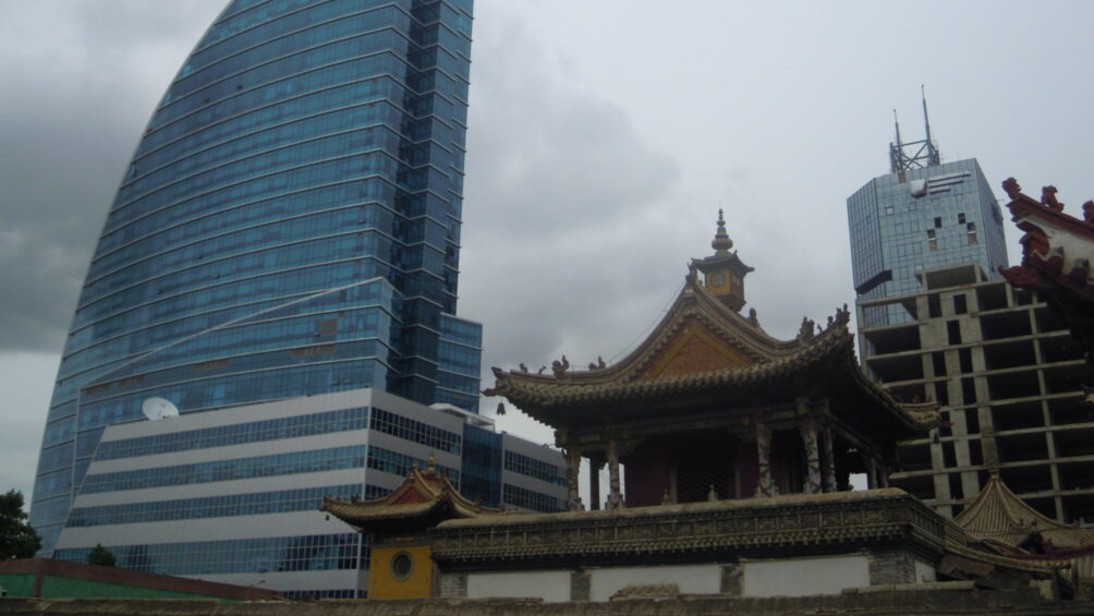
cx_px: 540
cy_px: 247
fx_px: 1160
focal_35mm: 40
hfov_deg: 50.5
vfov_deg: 29.6
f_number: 8.5
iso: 100
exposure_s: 1/250
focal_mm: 6.4
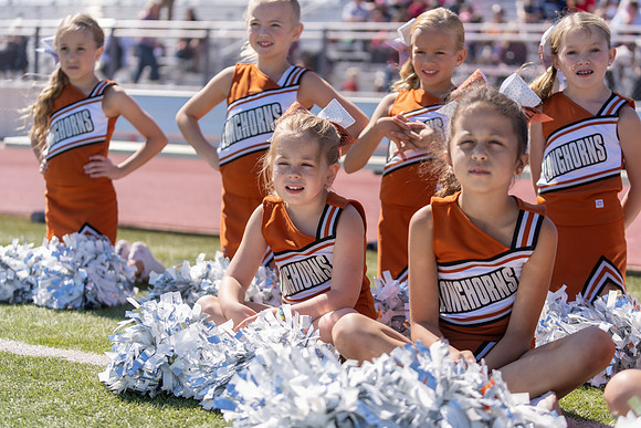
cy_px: 214
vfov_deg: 19.5
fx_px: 1247
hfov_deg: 28.8
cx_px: 320
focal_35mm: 70
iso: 100
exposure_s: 1/1250
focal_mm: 70
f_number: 2.8
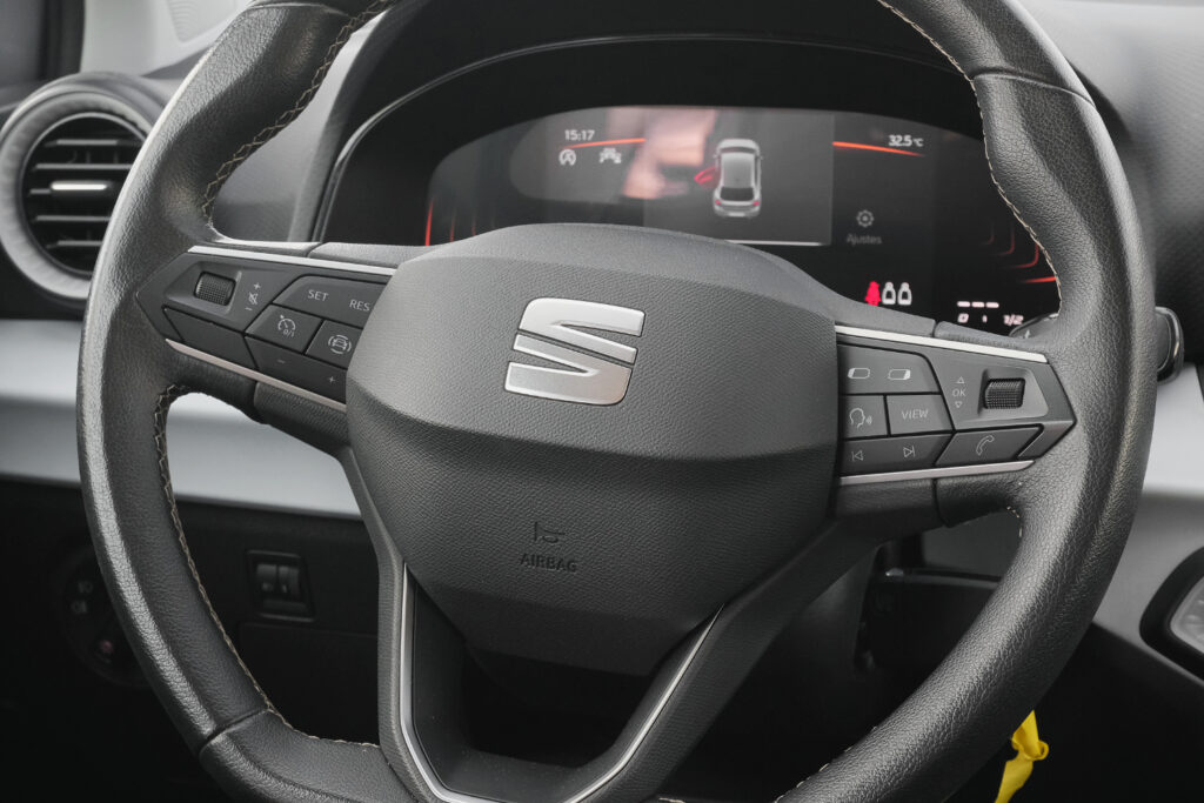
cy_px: 402
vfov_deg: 20.3
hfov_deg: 30.1
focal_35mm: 67
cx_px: 602
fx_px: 2241
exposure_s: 1/100
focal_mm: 44.5
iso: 2000
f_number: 9
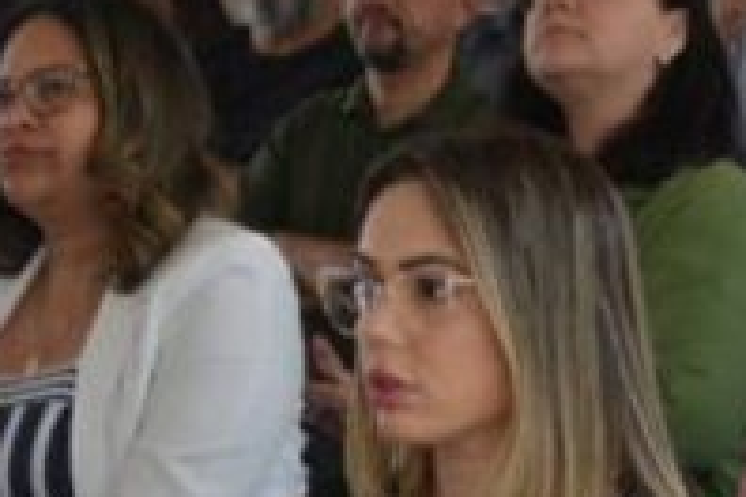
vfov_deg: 5.6
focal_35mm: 245
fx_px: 5077
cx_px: 1040
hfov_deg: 8.3
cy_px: 164
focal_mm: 32
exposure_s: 1/125
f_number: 5.6
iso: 250
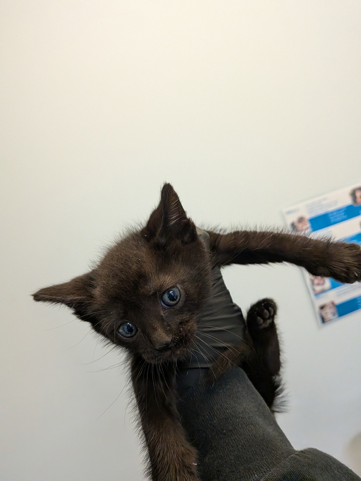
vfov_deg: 71.6
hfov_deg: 56.8
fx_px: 334
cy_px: 240
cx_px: 180
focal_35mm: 24
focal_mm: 4.53
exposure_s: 1/588
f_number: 1.7
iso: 1698
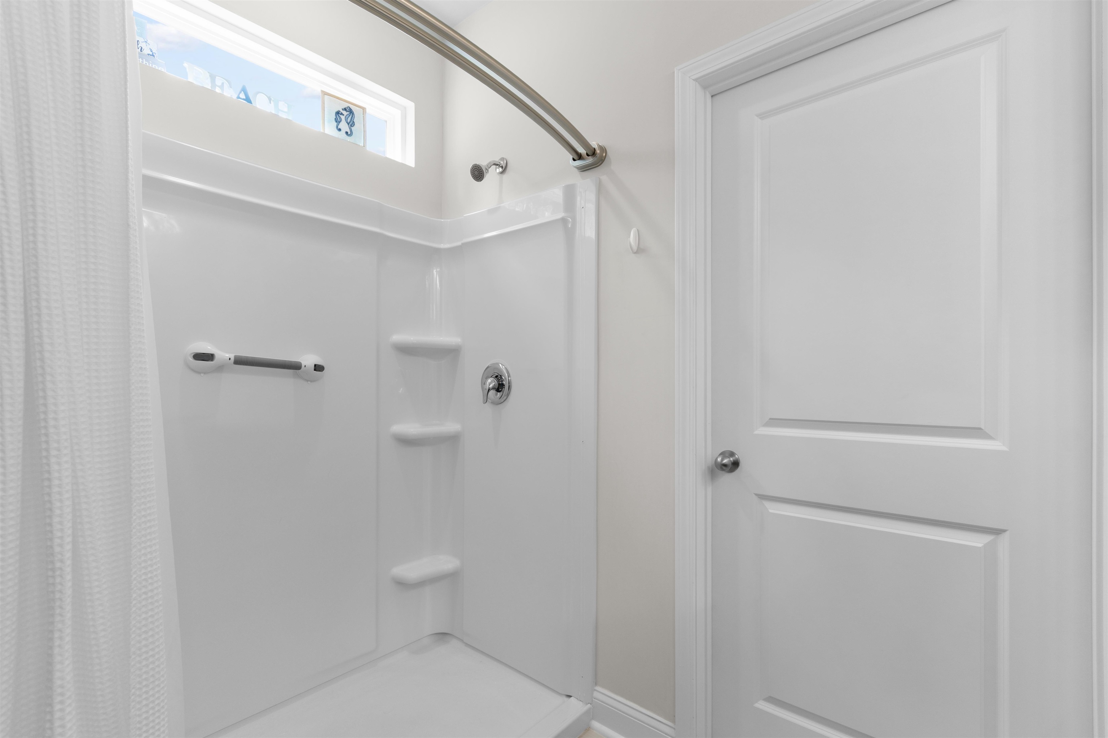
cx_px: 554
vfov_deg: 77.3
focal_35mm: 15
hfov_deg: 100.4
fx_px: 462
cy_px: 369
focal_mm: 10
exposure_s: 1/15
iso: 100
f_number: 4.5
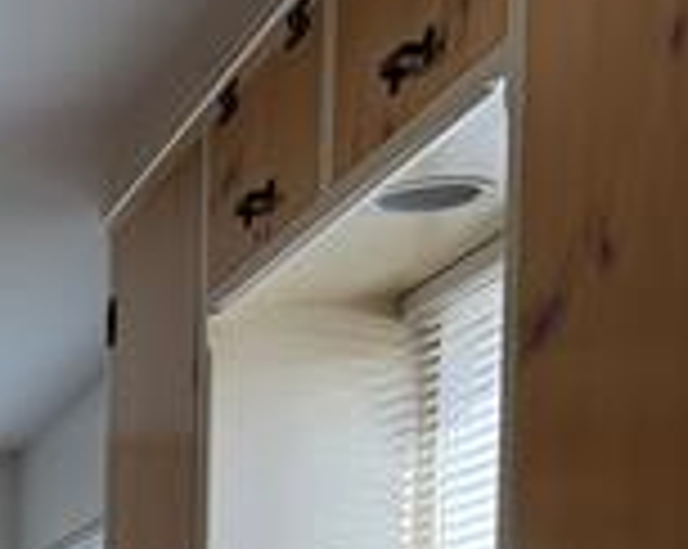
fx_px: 1993
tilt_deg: -6.3
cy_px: 1008
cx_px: -441
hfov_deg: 17.1
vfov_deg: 13.9
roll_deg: +1.3
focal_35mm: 98
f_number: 1.78
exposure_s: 1/617
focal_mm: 6.76
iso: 100
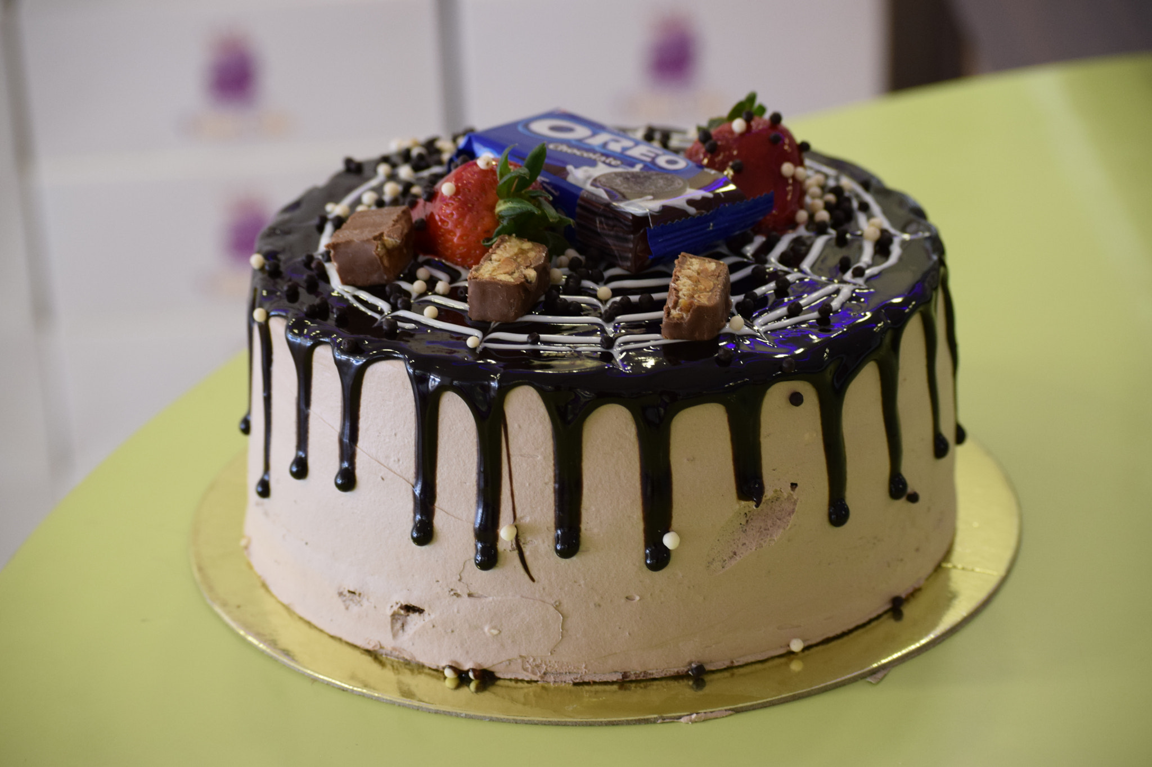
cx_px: 576
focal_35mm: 82
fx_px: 2640
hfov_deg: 24.6
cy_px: 384
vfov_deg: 16.6
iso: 1000
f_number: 4
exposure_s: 1/125
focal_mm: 55
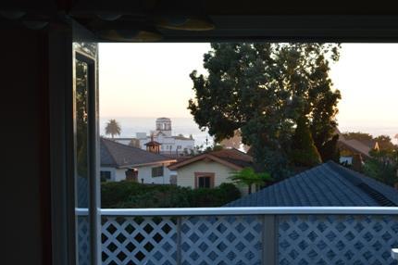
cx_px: 250
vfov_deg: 20.2
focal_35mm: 67
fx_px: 740
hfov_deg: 30.0
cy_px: 168
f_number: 8
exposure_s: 1/60
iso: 400
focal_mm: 30
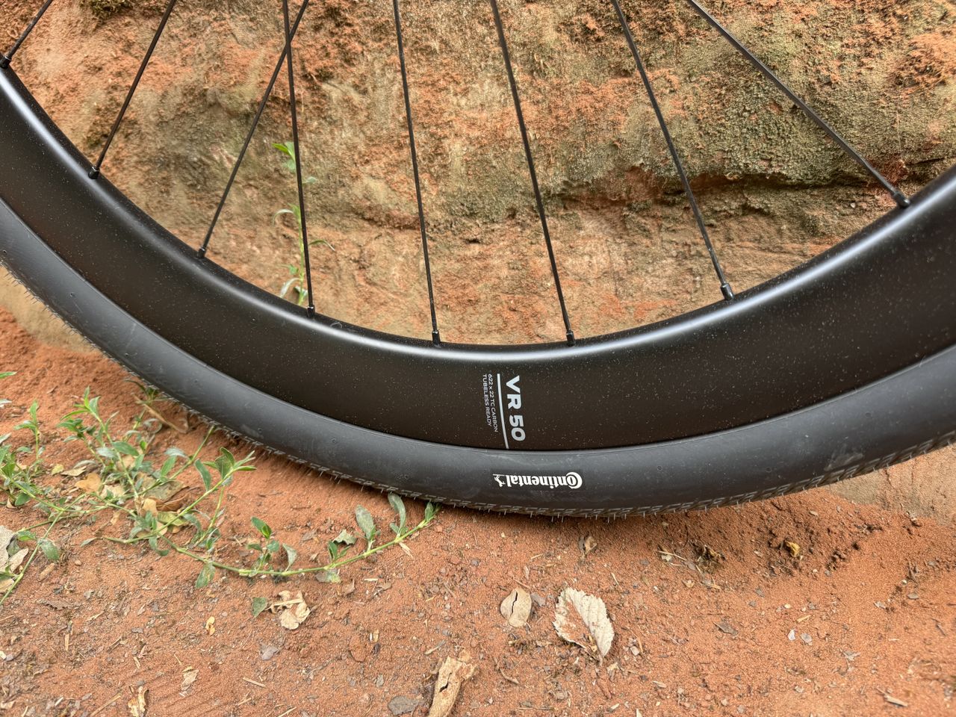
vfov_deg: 56.8
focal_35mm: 24
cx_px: 478
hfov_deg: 71.6
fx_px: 663
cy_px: 358
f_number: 1.78
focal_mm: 6.76
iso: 100
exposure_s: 1/121
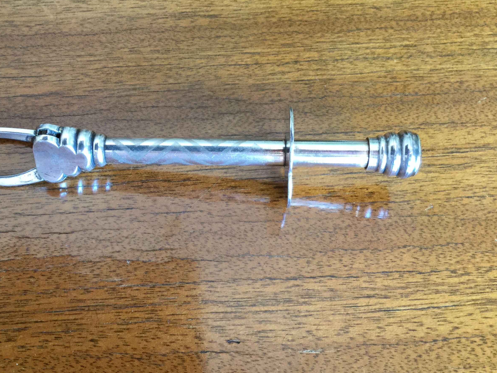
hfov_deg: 43.3
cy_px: 198
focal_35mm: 43
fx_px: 617
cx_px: 170
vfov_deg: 33.6
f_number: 2.4
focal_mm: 3.3
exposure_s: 1/33
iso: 125
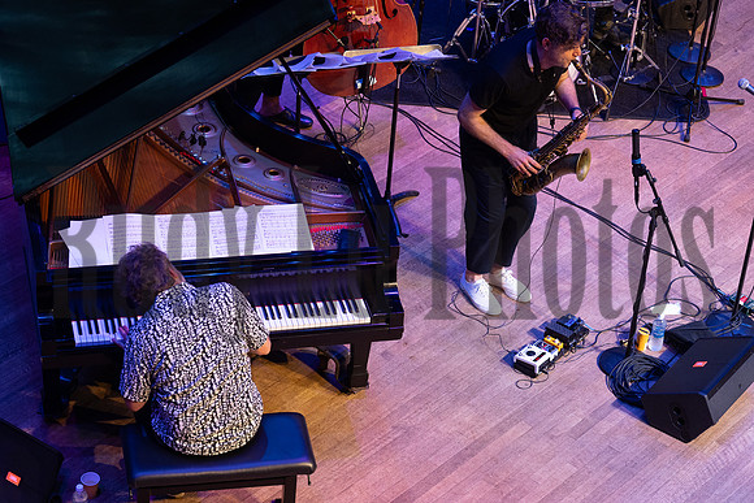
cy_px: 252
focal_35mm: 93
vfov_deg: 14.7
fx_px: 1948
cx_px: 377
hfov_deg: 21.9
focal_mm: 93
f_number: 8
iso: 3200
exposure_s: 1/160
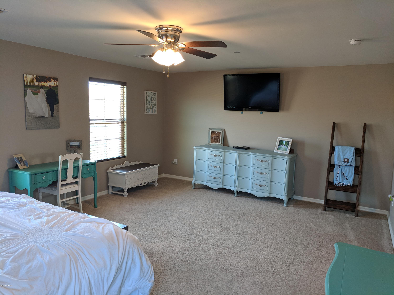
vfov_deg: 53.1
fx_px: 296
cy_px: 148
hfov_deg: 67.3
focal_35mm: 26
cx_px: 197
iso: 202
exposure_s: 1/60
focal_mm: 4.67
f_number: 2
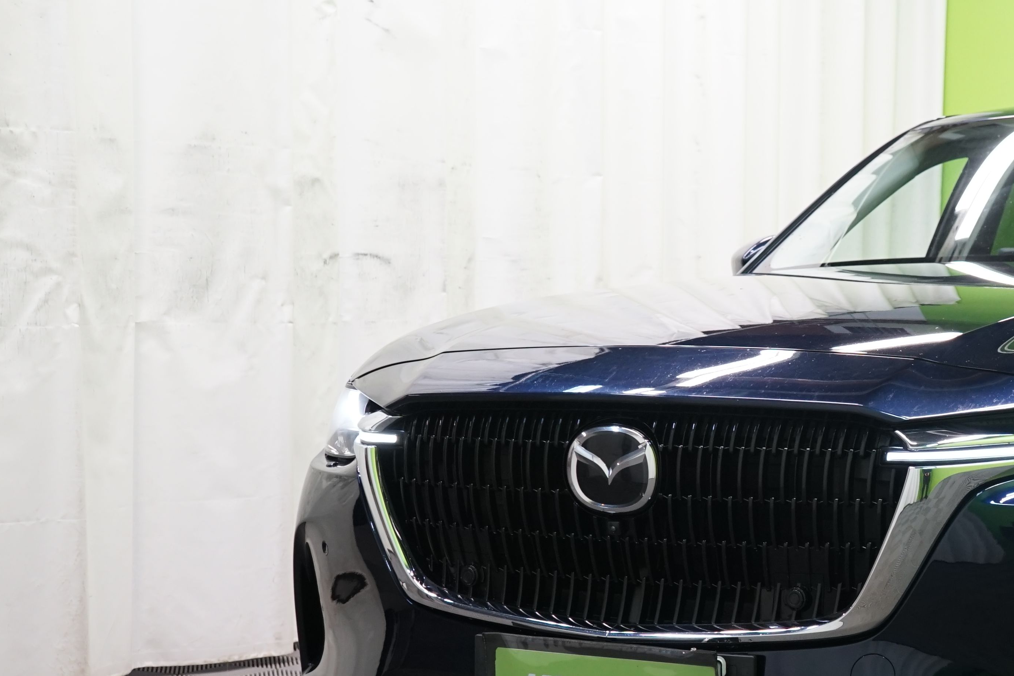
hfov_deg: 26.8
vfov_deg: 18.9
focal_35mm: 72
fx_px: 2028
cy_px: 460
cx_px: 975
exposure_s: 1/50
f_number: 5.6
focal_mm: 33
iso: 800
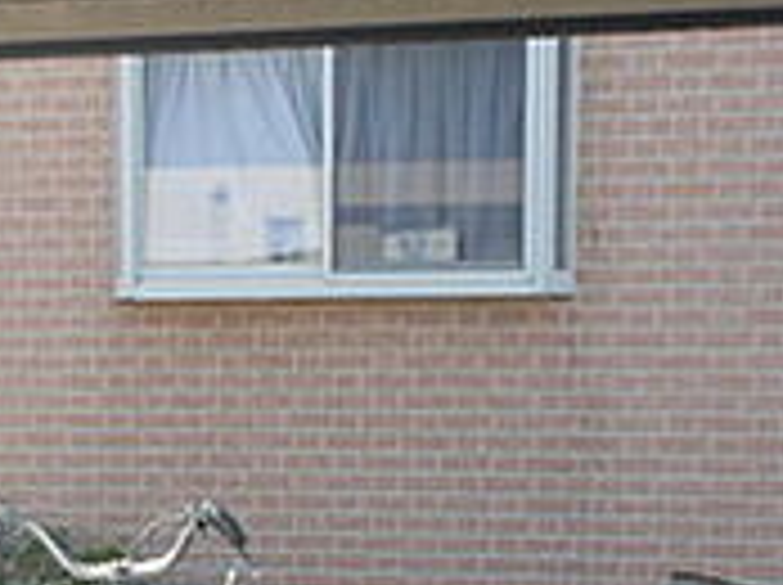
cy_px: 626
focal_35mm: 103
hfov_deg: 19.0
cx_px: 216
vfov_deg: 14.1
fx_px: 2327
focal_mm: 5
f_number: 3.7
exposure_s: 1/250
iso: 80
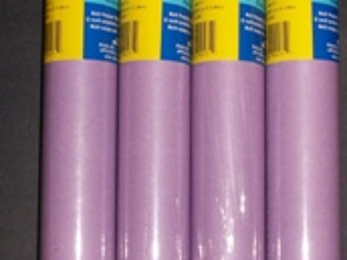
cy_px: 88
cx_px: 198
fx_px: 1022
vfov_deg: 14.5
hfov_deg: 19.3
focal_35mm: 102
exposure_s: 1/125
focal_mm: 6.3
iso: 200
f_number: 3.1
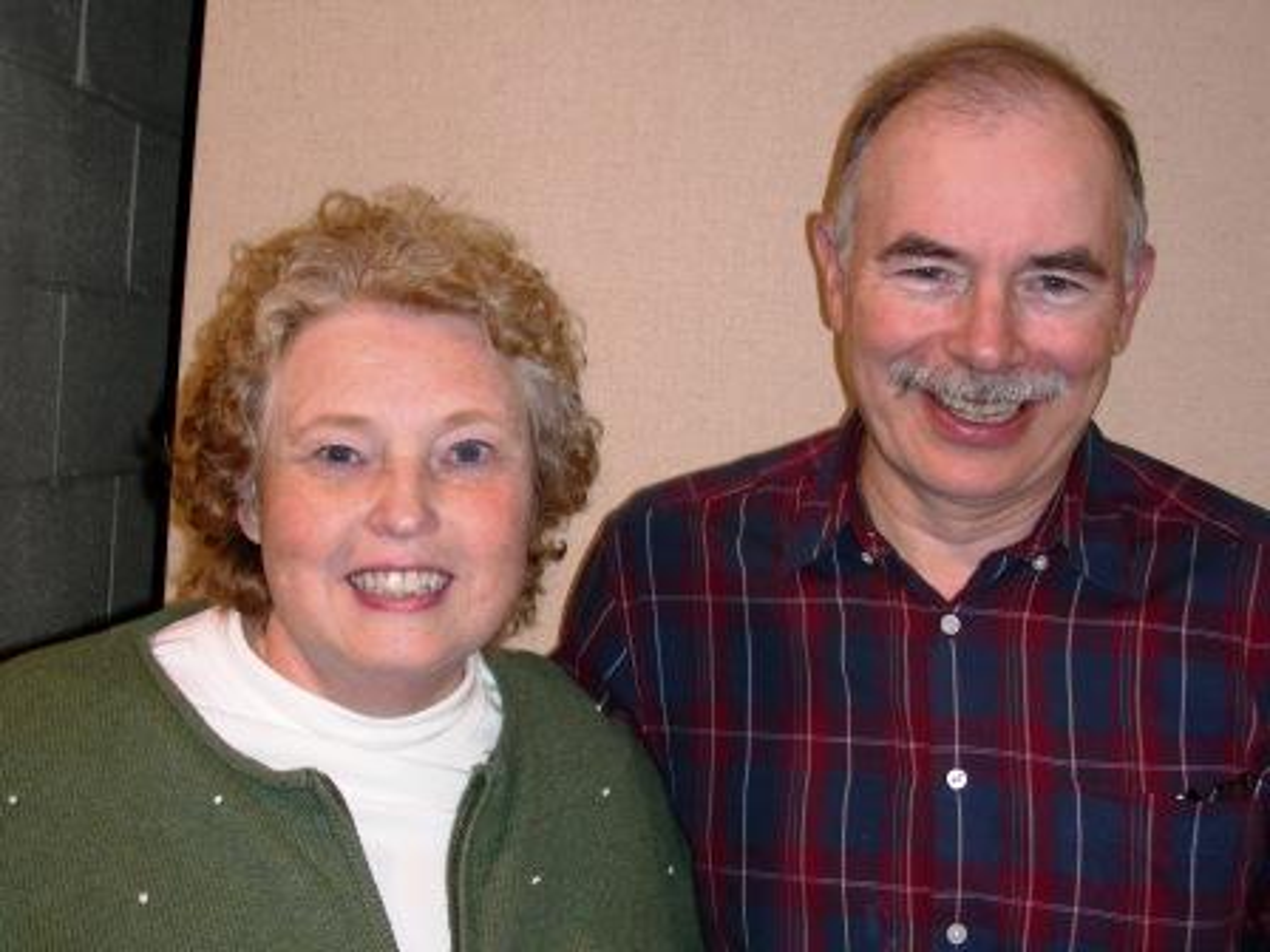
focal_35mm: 48
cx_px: 635
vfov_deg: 30.3
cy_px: 476
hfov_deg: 39.7
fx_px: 1761
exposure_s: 1/60.1
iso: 50
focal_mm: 8
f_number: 3.5
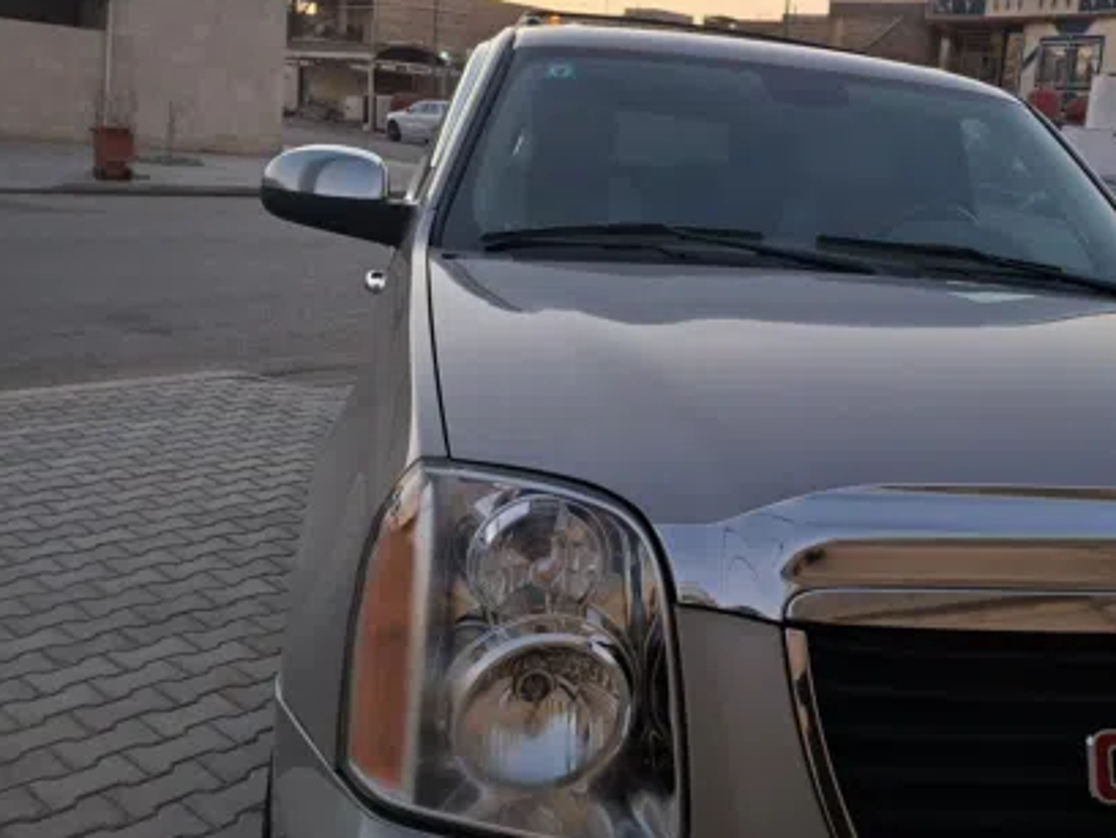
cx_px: 761
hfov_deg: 50.2
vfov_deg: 39.3
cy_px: 298
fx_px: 1161
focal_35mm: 36
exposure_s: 1/100
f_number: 1.8
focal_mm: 5.54
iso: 50
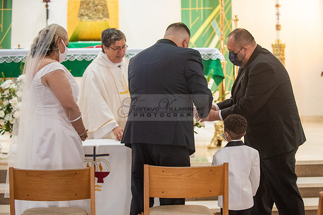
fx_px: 852
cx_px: 204
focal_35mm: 95
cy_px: 136
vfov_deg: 14.4
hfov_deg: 21.4
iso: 2000
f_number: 2.8
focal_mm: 75
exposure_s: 1/160
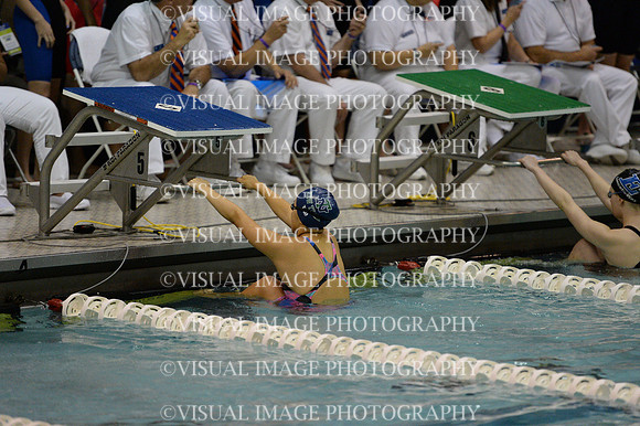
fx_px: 3553
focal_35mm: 200
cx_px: 320
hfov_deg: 10.3
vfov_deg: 6.9
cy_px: 213
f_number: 2.8
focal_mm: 200
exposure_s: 1/640
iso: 6400
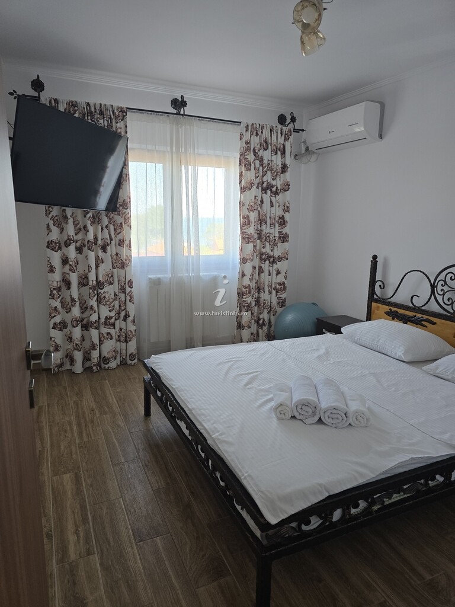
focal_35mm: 23
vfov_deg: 73.9
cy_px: 304
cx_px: 228
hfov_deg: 58.9
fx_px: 403
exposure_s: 1/100
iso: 125
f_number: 1.7
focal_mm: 6.3
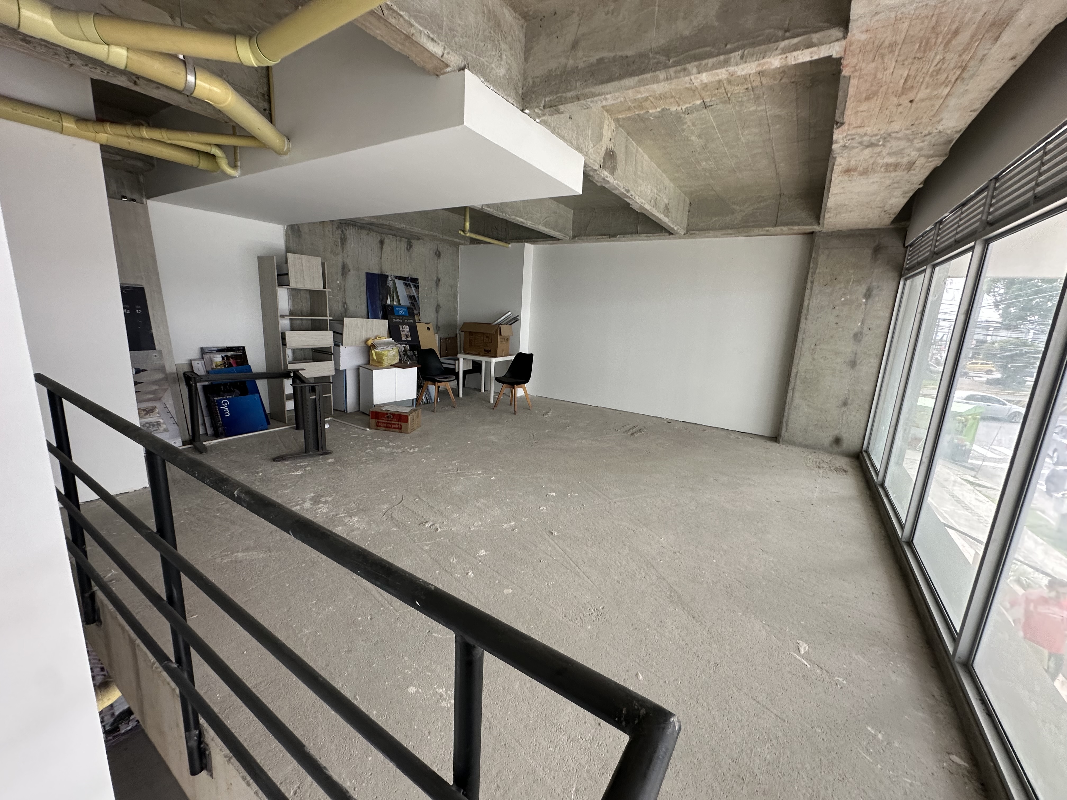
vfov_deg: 85.7
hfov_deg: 102.1
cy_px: 400
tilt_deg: -10.6
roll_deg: -3.7
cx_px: 534
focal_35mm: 14
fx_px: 432
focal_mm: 2.22
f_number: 2.2
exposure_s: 1/99
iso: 125
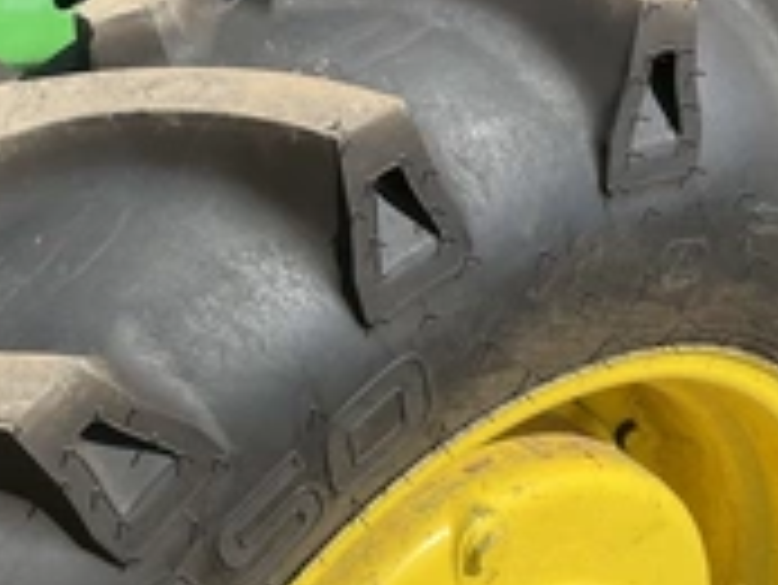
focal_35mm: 67
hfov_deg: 28.7
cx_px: 252
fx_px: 1507
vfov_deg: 21.9
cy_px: 230
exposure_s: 1/1055
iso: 25
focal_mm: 3
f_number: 1.8
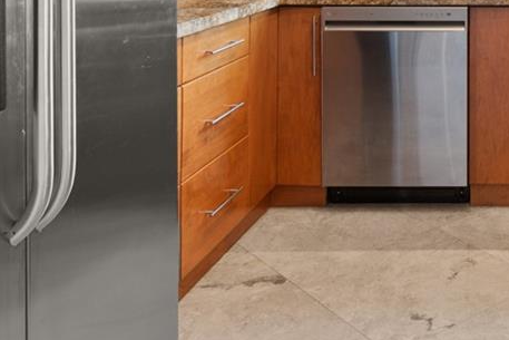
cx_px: 551
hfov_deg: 35.0
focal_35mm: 49
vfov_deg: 25.7
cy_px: -26
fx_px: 693
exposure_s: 1/1.67
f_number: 13
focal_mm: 14
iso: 200
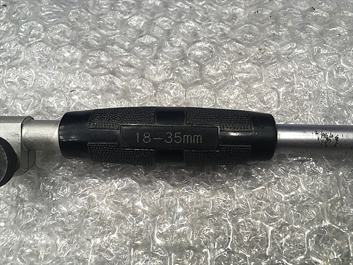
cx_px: 176
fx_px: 296
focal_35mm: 29
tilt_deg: -66.9
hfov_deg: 61.7
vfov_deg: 48.2
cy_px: 132
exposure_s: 1/30
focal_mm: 4.15
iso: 80
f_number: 2.2
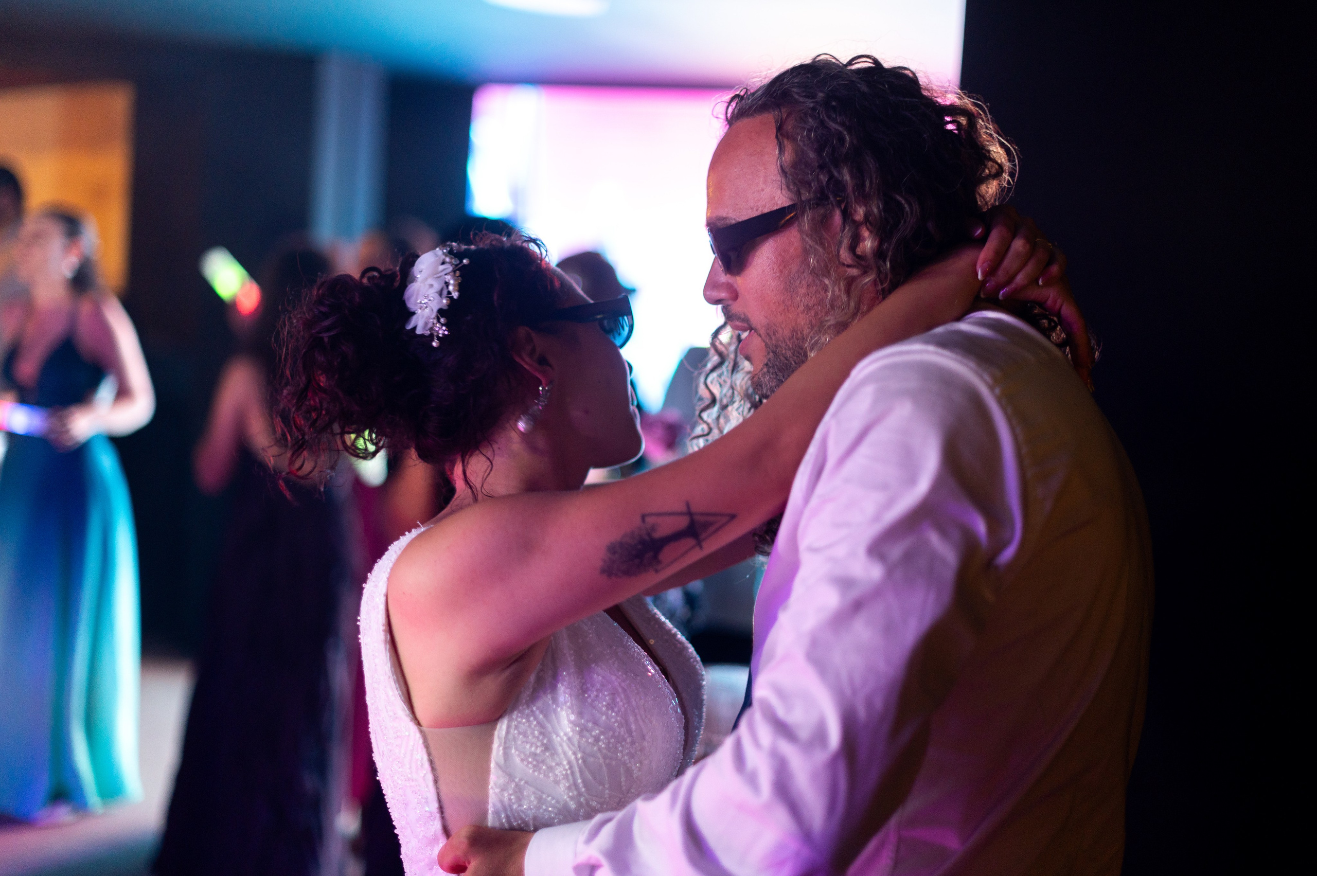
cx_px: 658
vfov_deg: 27.0
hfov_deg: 39.6
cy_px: 438
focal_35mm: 50
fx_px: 1828
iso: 800
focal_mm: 50
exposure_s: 1/200
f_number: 1.4
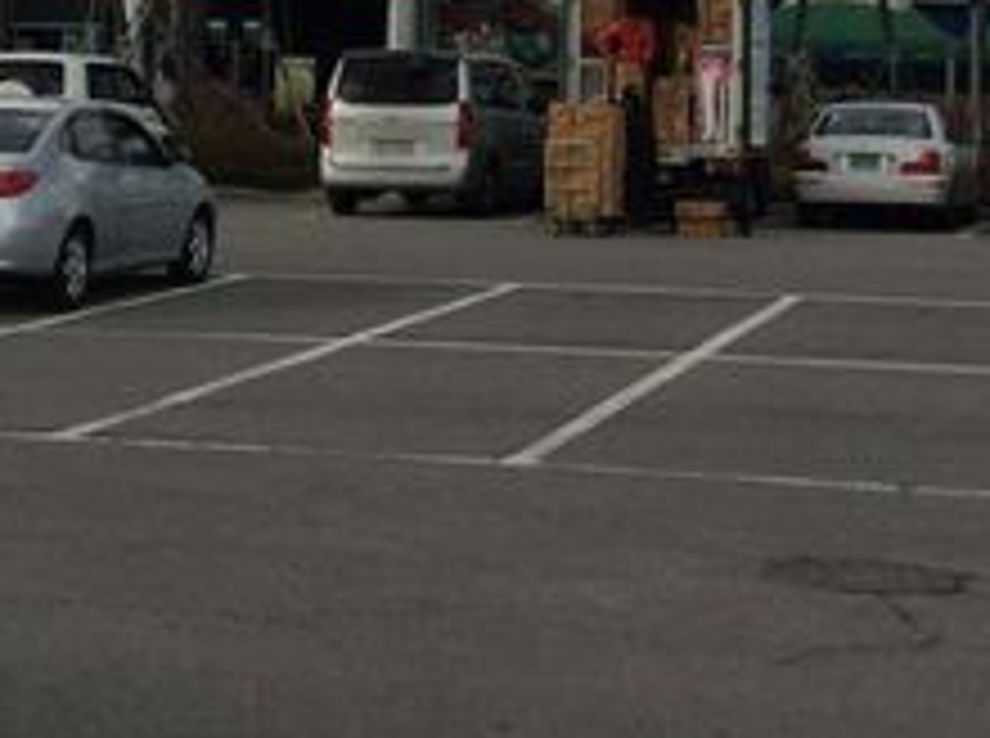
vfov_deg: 13.5
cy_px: -243
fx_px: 2996
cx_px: 403
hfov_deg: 18.7
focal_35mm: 105
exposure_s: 1/1362
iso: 32
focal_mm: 3.3
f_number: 2.4
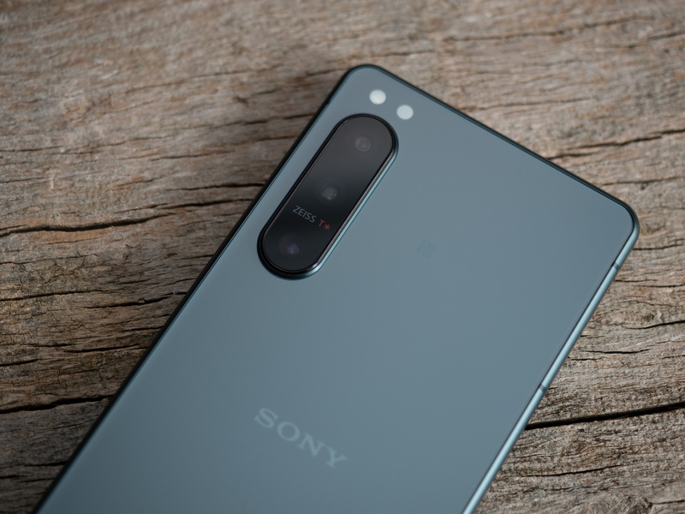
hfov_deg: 24.4
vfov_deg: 18.4
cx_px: 342
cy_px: 257
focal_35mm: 80
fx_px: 1583
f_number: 2.8
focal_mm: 40
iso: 200
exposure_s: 1/20
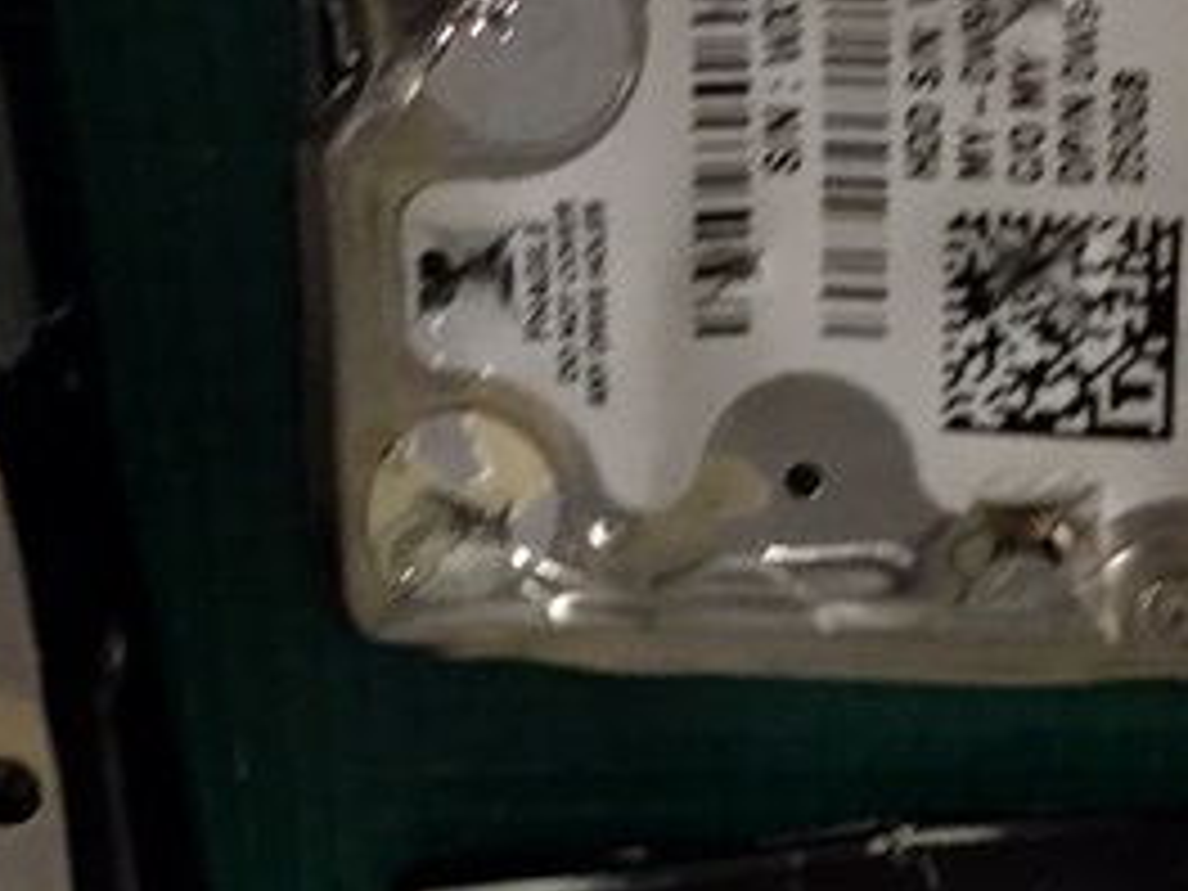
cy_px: 641
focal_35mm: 110
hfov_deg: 17.9
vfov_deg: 13.4
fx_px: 3775
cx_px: 468
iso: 160
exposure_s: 1/30
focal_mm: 4.15
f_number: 2.2
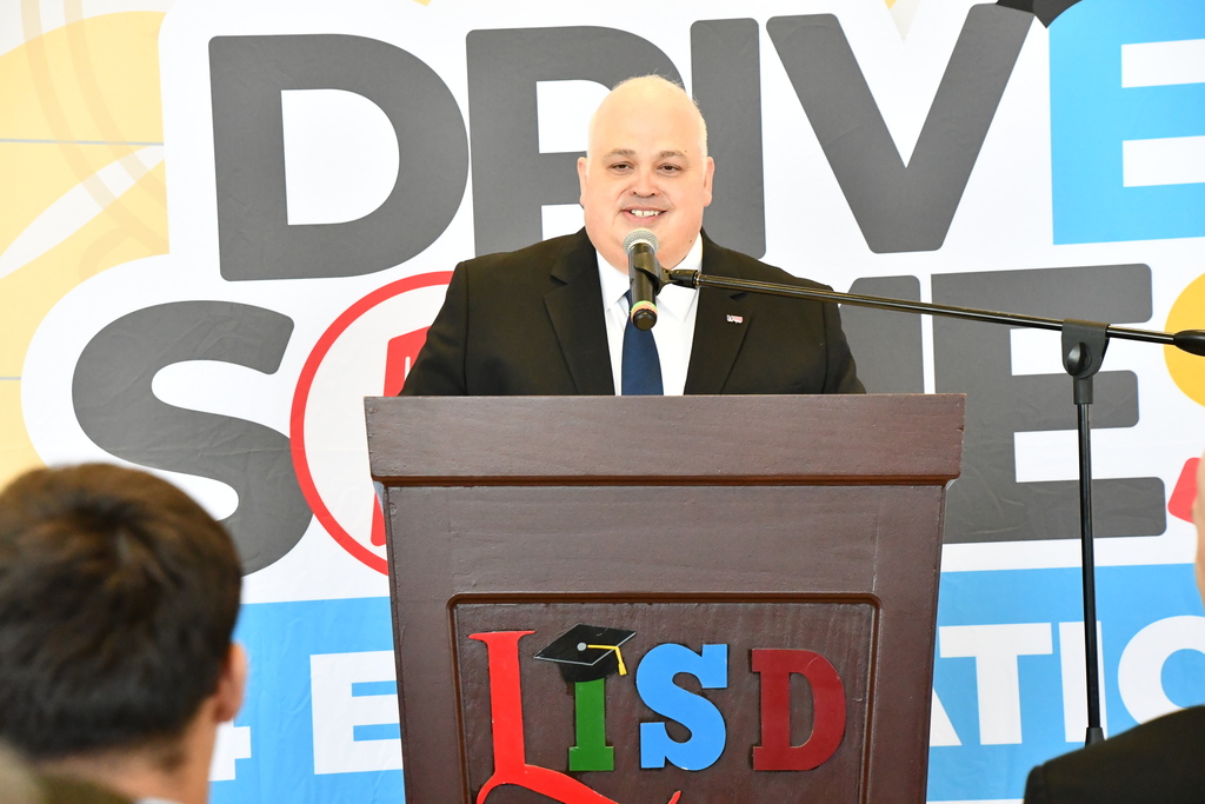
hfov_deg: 14.4
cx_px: 602
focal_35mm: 142
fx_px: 4753
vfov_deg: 9.7
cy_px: 402
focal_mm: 95
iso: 5000
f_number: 8
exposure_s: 1/250
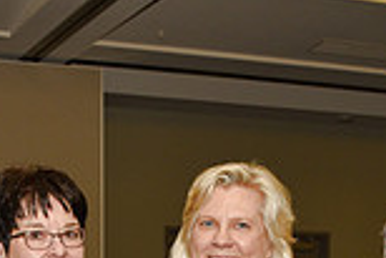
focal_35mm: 109
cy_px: 462
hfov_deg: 18.7
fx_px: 1170
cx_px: 188
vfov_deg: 11.7
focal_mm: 29
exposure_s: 1/60
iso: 200
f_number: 5
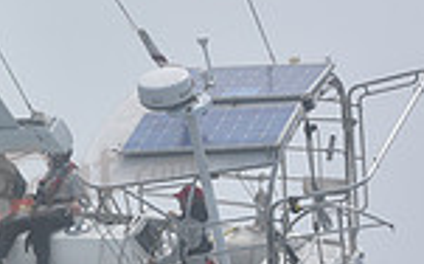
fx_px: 3174
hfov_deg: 7.4
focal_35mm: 275
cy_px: 97
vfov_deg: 4.8
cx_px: -343
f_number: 11
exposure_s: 1/800
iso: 320
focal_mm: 70
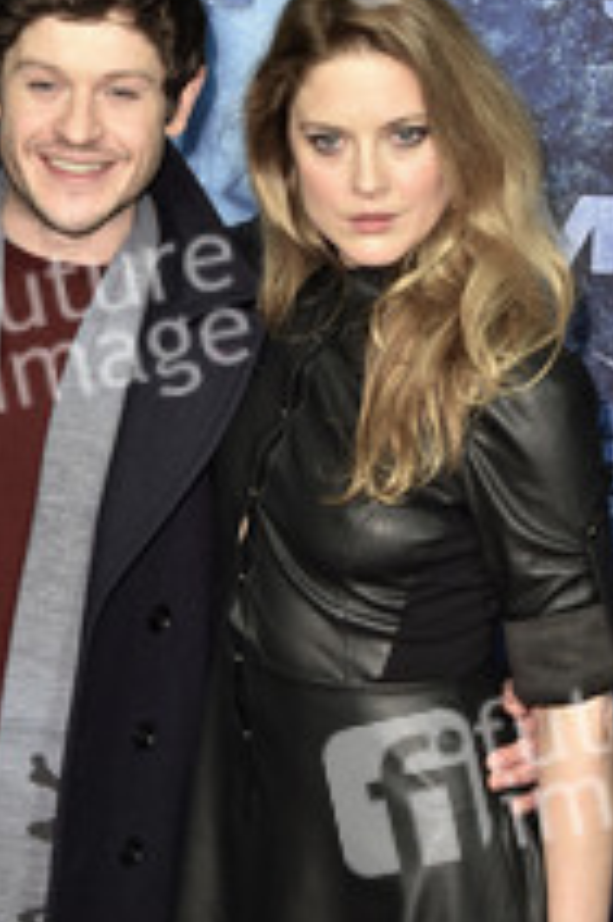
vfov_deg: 17.5
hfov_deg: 11.7
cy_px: 557
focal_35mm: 117
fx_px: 2993
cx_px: 152
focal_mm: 62
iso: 1250
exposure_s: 1/125
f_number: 5.6
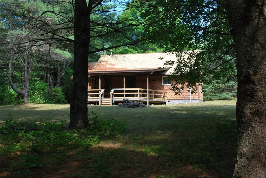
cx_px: 133
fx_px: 289
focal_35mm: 39
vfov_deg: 34.3
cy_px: 89
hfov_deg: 49.5
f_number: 5.6
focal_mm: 26
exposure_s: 1/125
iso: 100
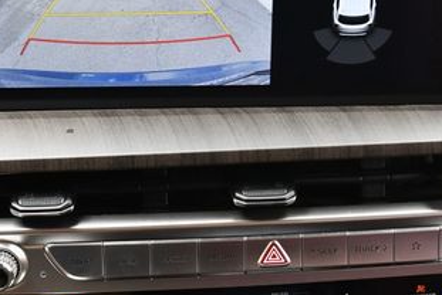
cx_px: 180
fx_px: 909
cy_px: 133
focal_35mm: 74
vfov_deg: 18.5
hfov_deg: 27.3
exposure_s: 1/250
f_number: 3.5
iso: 640
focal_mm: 18
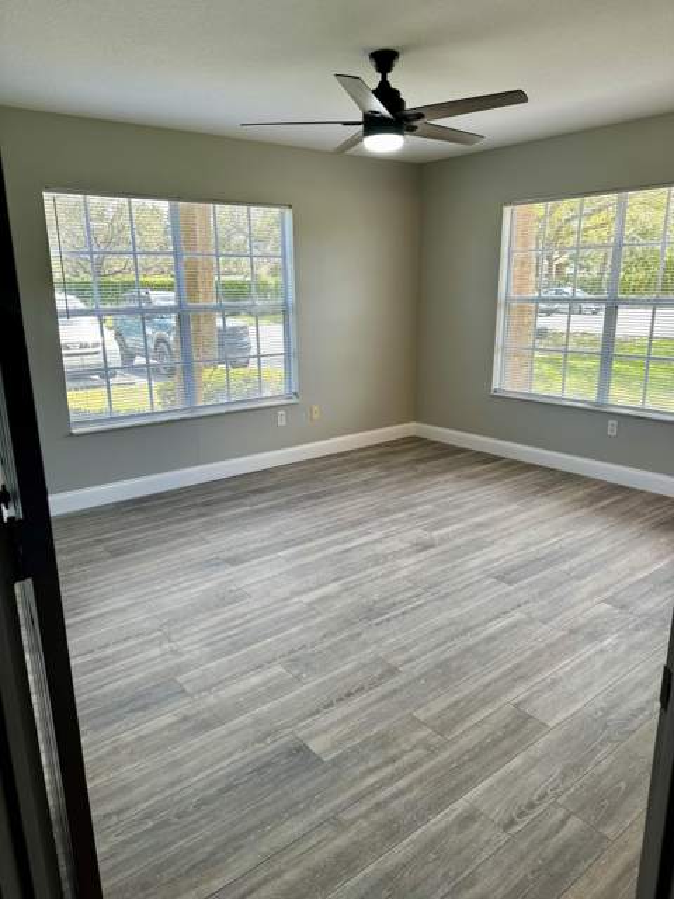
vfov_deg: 71.6
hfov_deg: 56.8
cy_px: 450
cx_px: 337
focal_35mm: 24
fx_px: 623
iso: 64
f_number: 1.78
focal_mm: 6.86
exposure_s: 1/144
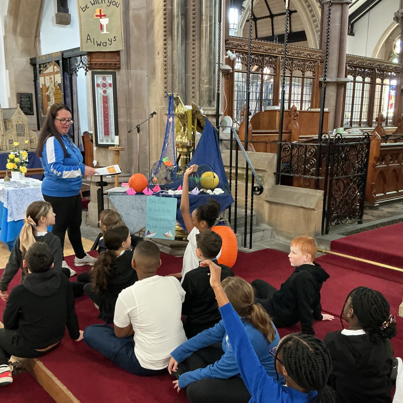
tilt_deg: -12.1
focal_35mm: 36
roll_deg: -0.5
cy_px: 229
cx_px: 197
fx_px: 474
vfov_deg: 45.9
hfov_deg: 46.0
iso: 320
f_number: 1.8
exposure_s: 1/40
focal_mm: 3
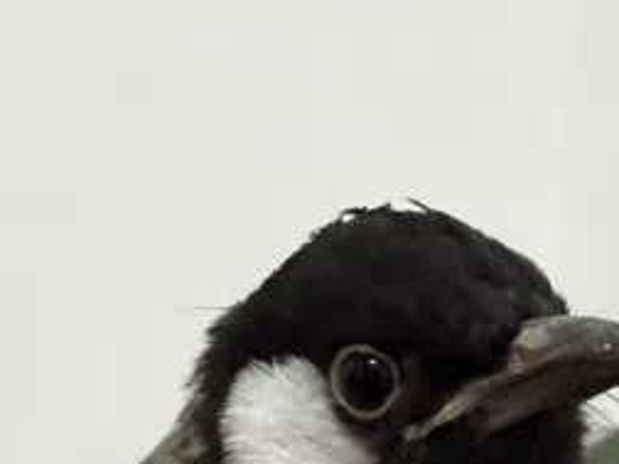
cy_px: 540
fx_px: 1091
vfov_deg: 22.4
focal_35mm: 61
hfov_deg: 31.6
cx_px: 351
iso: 400
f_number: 2.2
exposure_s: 1/50
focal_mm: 2.22
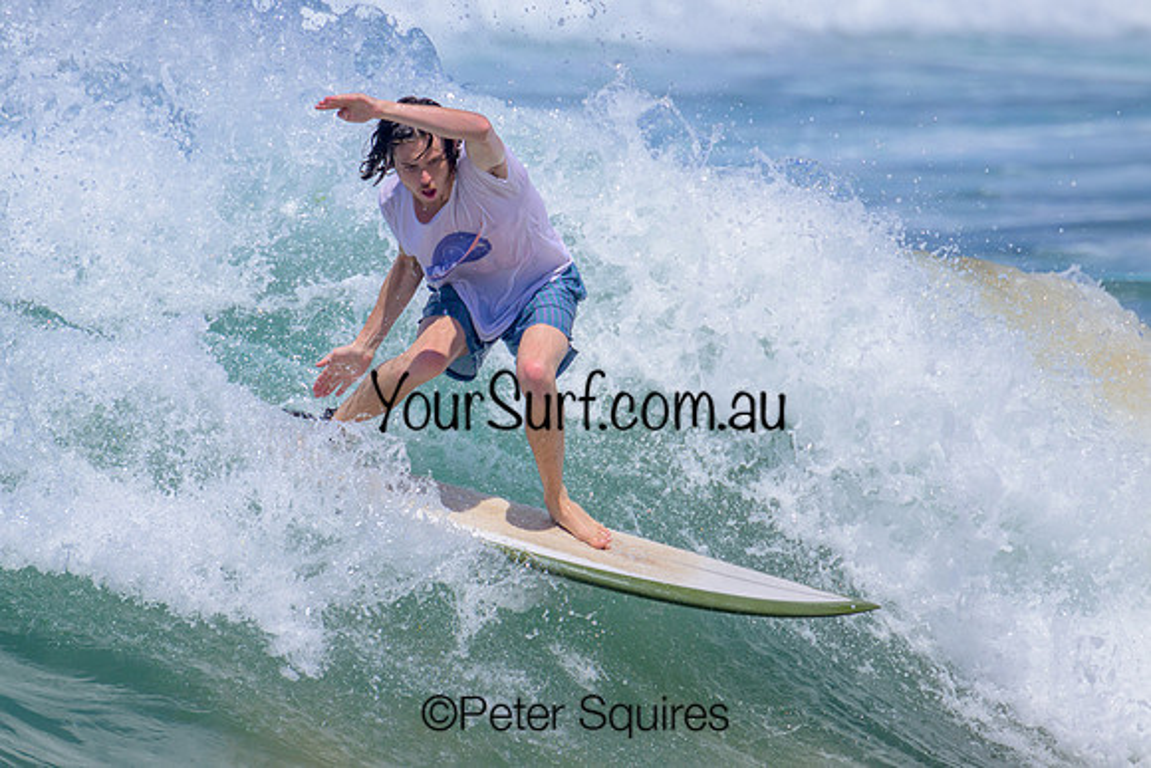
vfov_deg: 1.6
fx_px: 28359
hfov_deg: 2.3
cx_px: 513
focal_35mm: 887
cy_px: 342
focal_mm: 800
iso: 720
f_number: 11
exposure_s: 1/2000
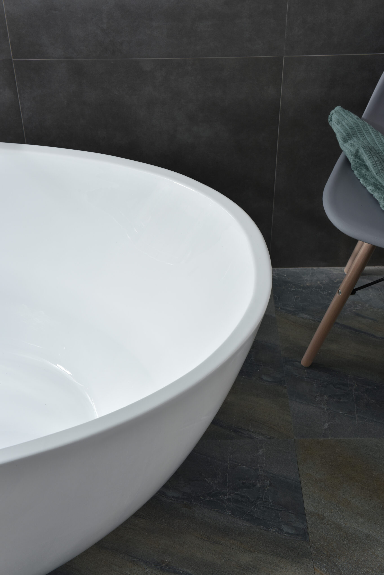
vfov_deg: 36.2
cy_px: 288
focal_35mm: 55
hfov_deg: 24.6
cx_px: 192
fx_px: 879
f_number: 13
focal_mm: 55
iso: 200
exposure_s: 1/80
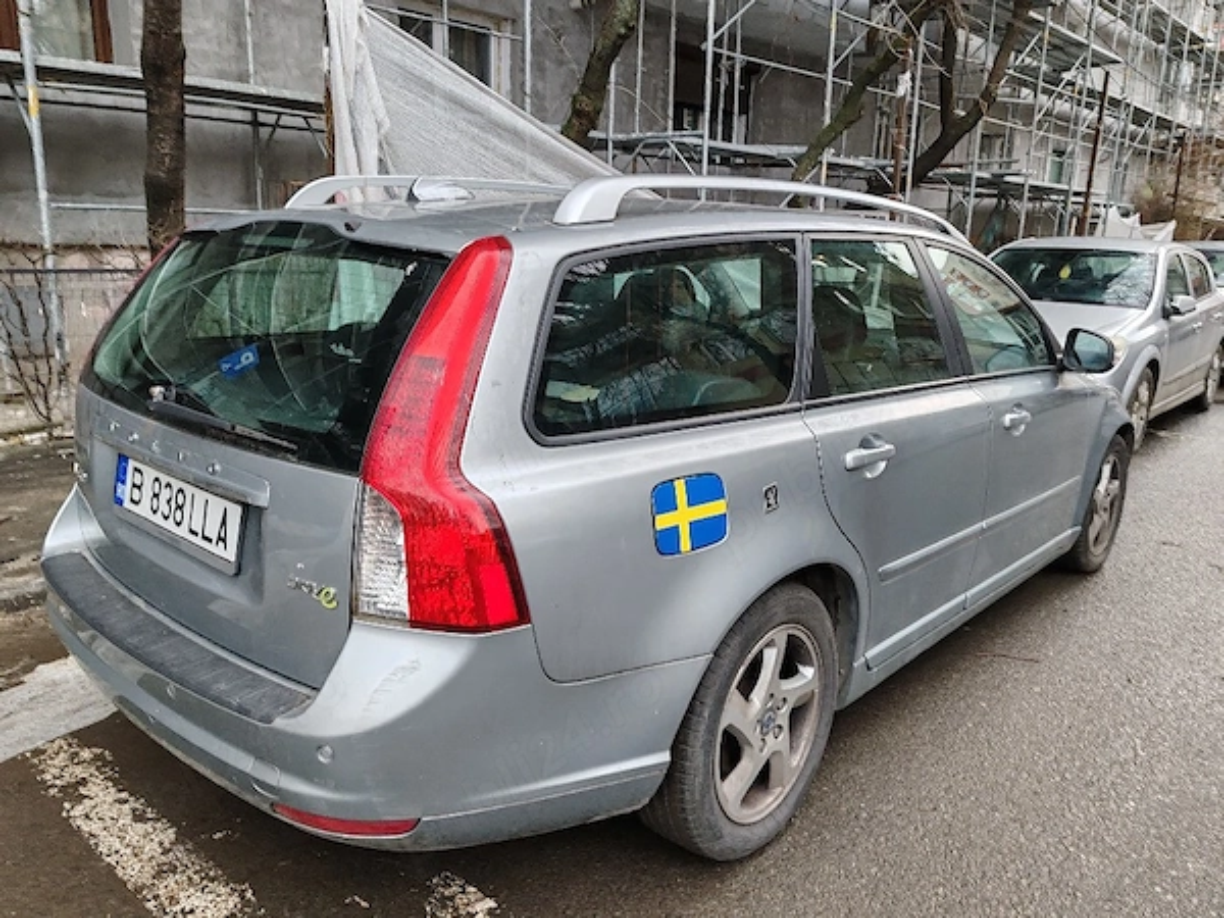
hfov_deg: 65.3
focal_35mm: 27
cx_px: 612
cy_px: 459
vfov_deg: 51.4
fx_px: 955
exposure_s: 1/100
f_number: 1.9
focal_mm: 6.12
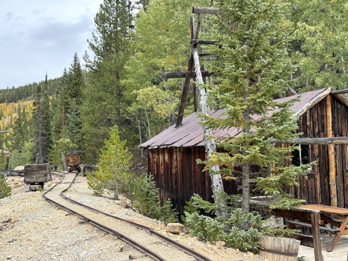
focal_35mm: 48
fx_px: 483
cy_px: 130
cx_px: 174
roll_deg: -0.3
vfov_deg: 30.3
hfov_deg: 39.7
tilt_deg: +0.8
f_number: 1.78
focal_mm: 6.76
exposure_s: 1/1011
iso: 64
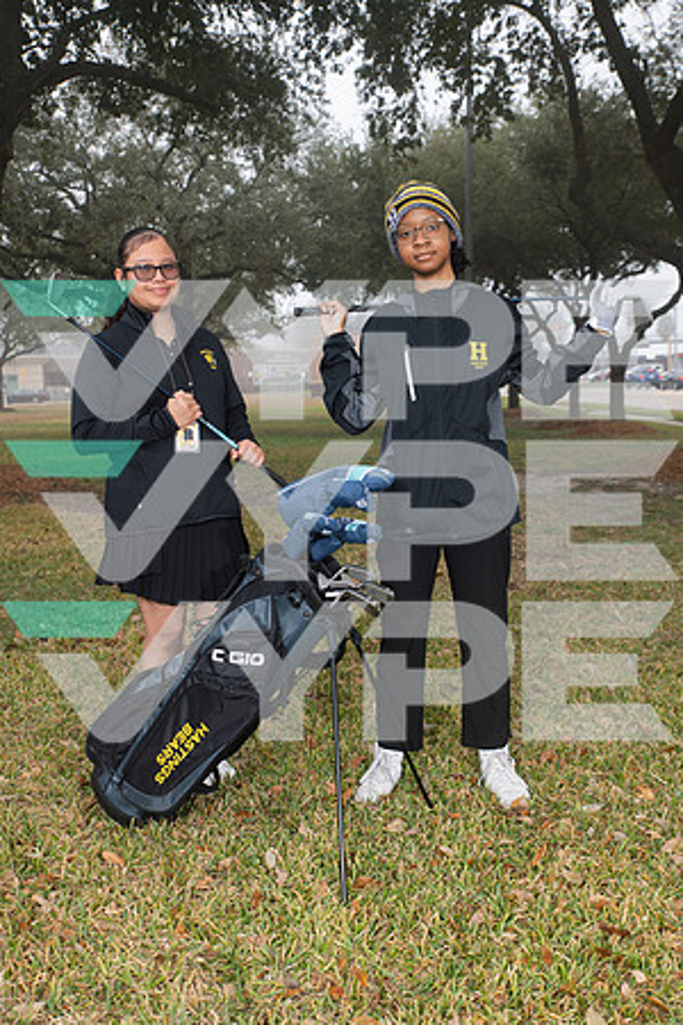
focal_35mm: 38
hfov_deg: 35.1
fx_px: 1081
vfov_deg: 50.7
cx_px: 342
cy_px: 512
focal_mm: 38
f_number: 7.1
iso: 250
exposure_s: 1/250
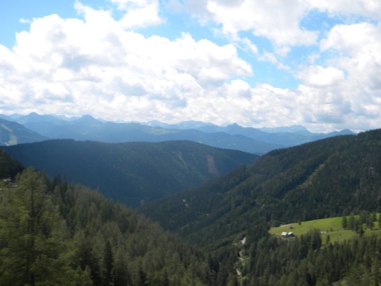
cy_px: 143
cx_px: 190
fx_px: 517
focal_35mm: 47
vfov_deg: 30.9
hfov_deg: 40.4
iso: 80
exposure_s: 1/227
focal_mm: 8.6
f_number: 7.8
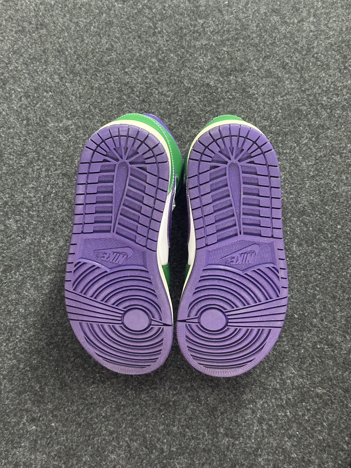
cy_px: 234
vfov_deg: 39.7
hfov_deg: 30.3
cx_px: 176
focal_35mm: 48
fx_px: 649
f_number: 1.78
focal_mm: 6.86
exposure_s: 1/25
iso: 500
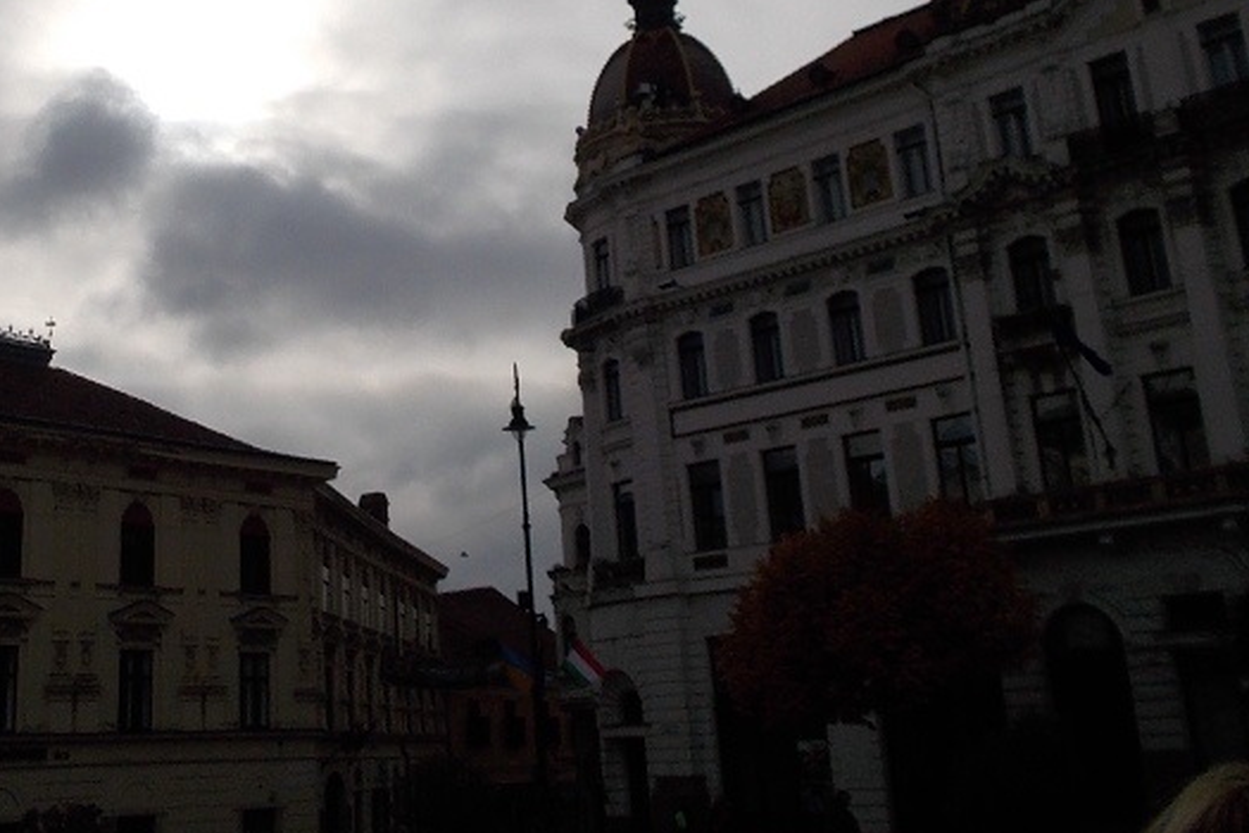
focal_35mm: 46
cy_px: 155
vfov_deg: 28.6
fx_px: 1596
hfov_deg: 41.7
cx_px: 338
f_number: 9.3
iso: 80
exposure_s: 1/500
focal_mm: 4.1
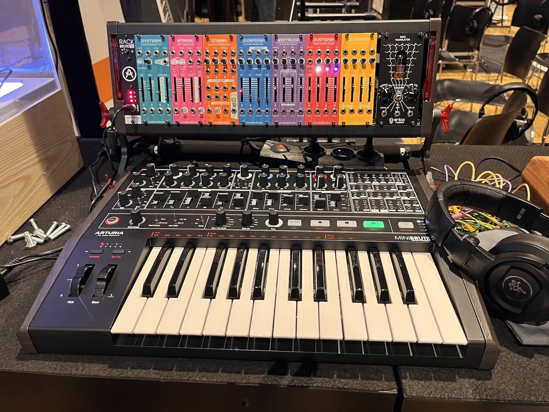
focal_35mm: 26
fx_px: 412
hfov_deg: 67.3
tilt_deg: -32.5
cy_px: 206
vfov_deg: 53.1
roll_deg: +0.9
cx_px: 274
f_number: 1.6
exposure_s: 1/50
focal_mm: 5.1
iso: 320
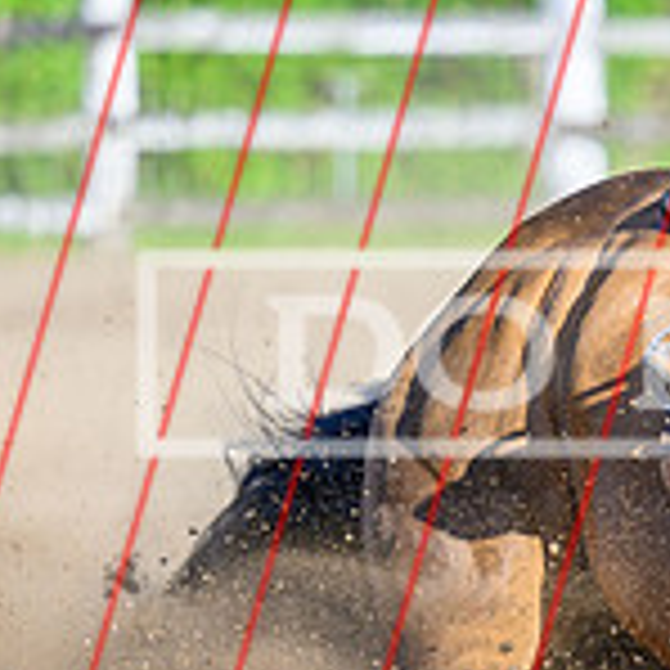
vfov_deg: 2.9
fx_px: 13314
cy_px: 542
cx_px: 1162
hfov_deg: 2.9
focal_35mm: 608
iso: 280
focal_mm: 140
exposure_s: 1/2500
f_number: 2.8
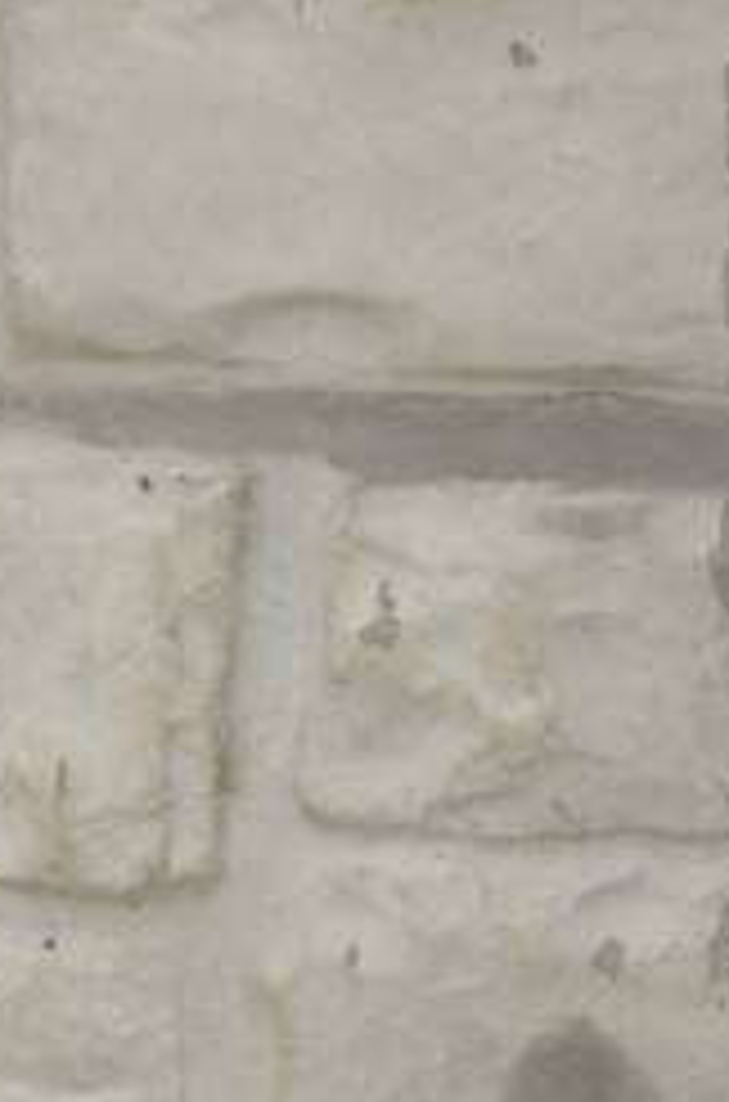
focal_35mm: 226
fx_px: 6903
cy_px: 632
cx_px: 1184
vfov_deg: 9.1
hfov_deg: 6.0
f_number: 6.3
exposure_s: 1/200
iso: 100
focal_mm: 26
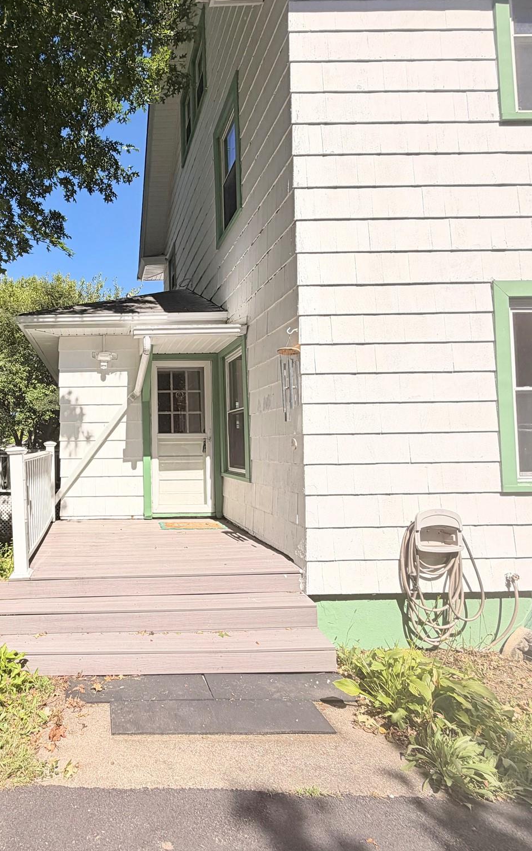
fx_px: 464
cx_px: 105
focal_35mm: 20
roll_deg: +0.9
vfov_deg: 85.1
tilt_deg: +3.4
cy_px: 424
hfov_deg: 55.4
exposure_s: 1/1235
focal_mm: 2.22
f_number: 2.2
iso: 20
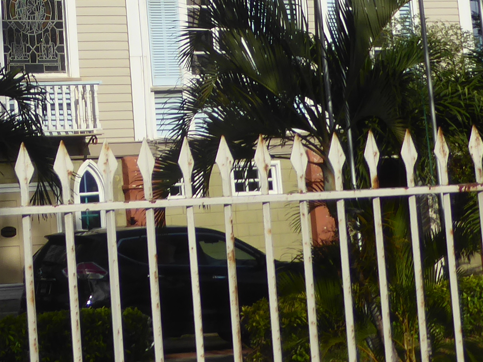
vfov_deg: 8.5
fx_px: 2372
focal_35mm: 170
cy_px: -214
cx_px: -184
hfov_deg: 11.3
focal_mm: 9
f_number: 4.1
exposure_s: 1/1300
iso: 80
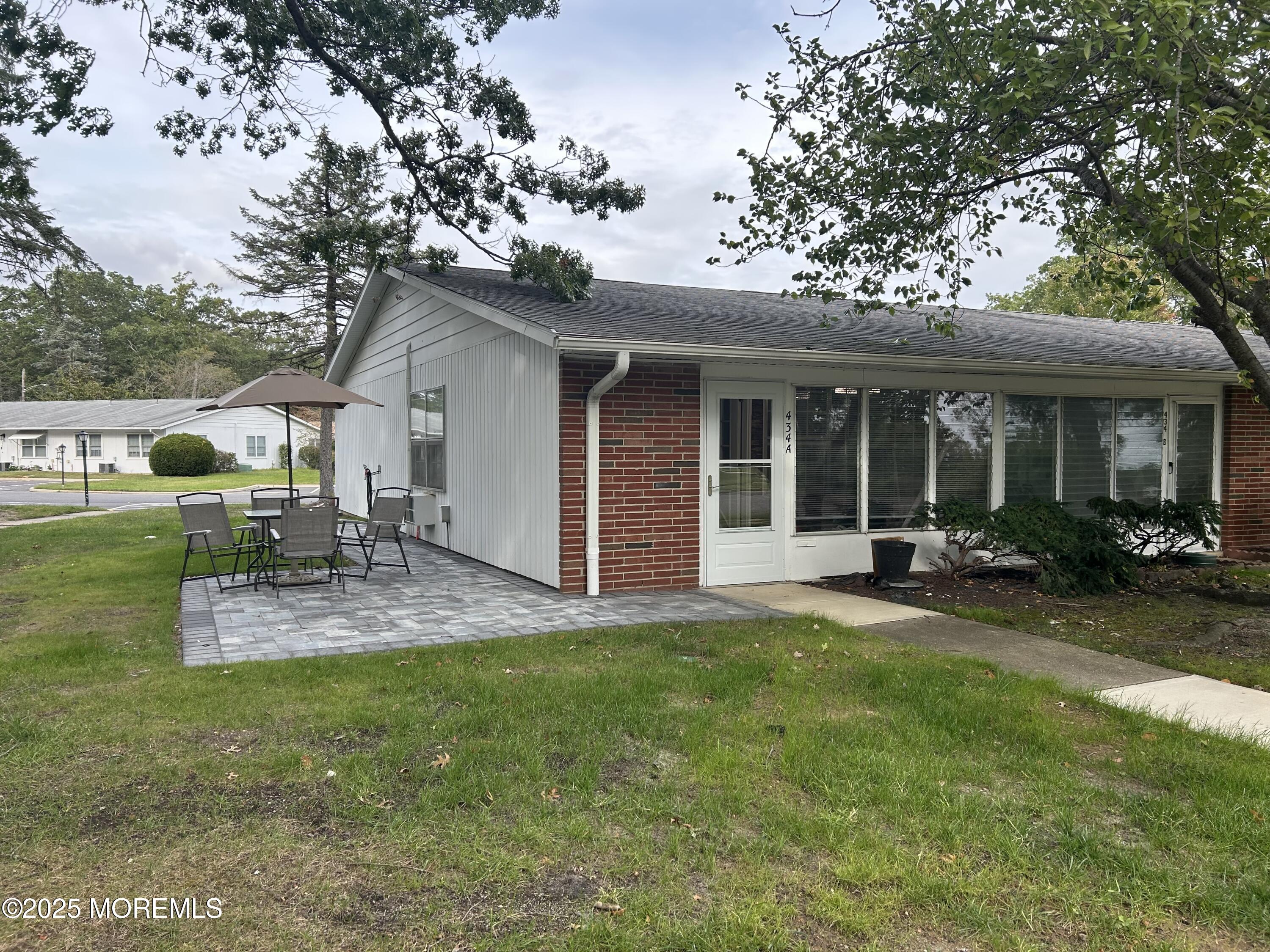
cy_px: 476
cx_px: 635
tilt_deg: -2.8
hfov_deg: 67.3
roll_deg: +0.1
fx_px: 954
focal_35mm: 26
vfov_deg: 53.1
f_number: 1.5
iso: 50
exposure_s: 1/902
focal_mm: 5.7
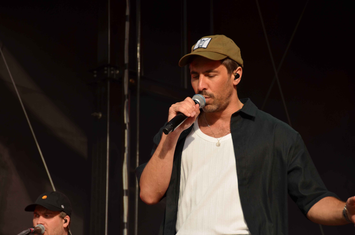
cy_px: 118
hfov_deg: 12.5
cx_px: 178
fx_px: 1624
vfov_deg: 8.3
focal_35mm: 165
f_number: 6.3
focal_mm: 110
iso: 220
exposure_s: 1/640
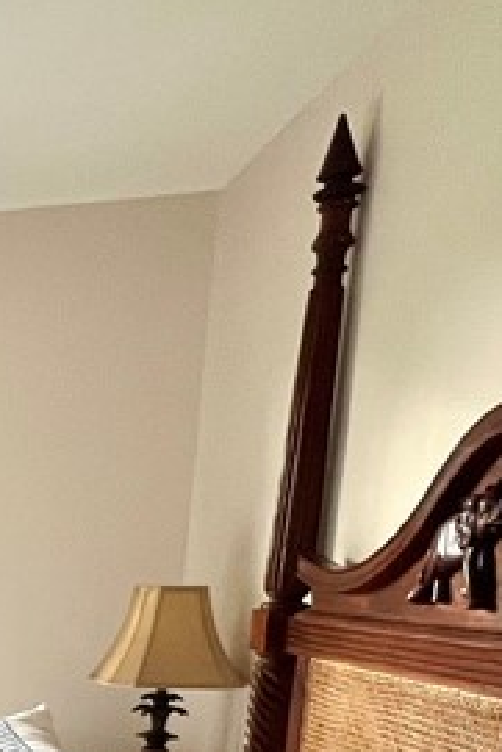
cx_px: -460
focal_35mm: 51
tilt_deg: -11.2
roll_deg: +0.7
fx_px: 1065
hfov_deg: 18.7
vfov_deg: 34.5
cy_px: 788
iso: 200
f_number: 1.8
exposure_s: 1/120
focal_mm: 1.57
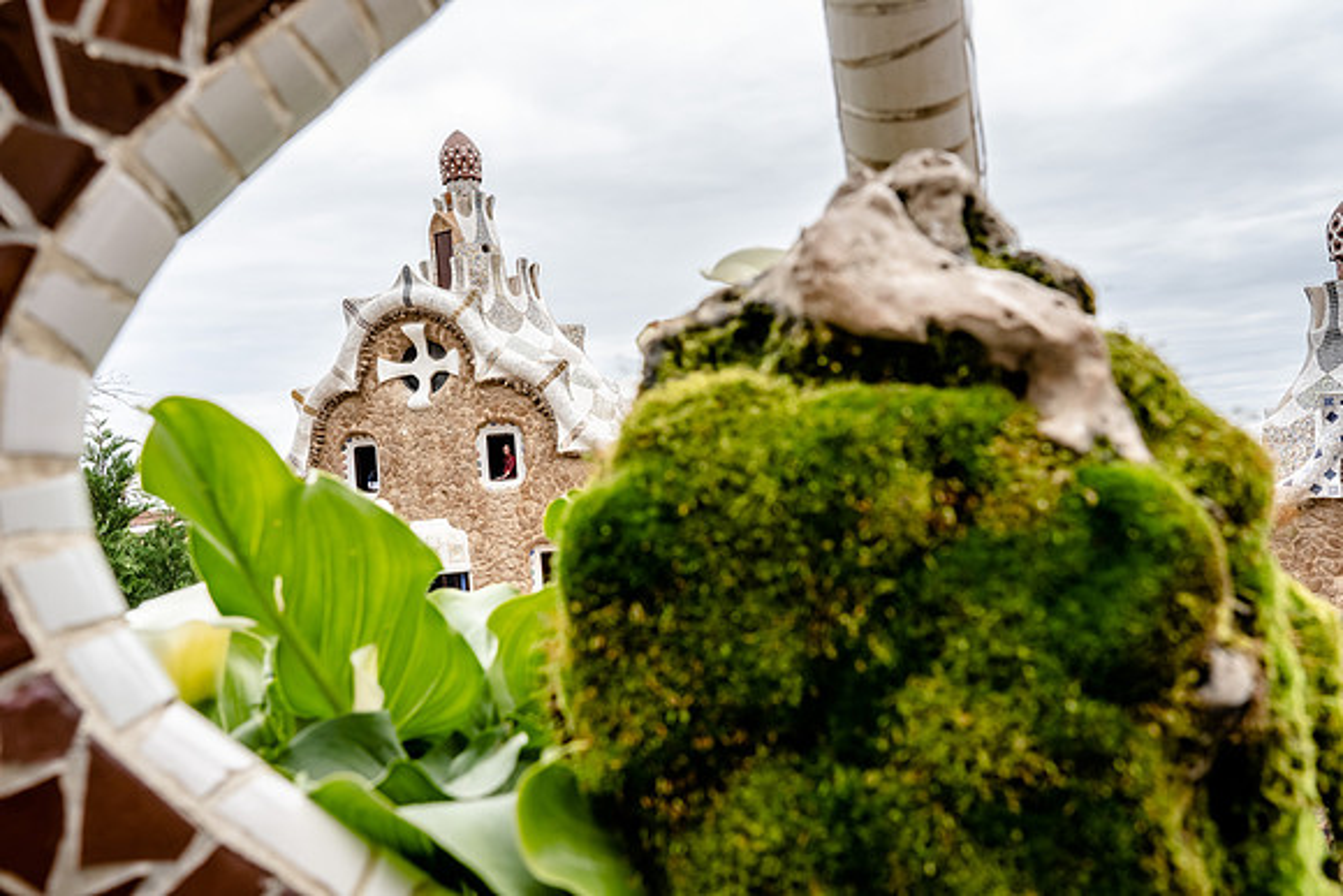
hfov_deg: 55.8
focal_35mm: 34
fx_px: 1269
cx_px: 672
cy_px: 448
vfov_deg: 38.9
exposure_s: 1/500
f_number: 8
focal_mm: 34
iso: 500
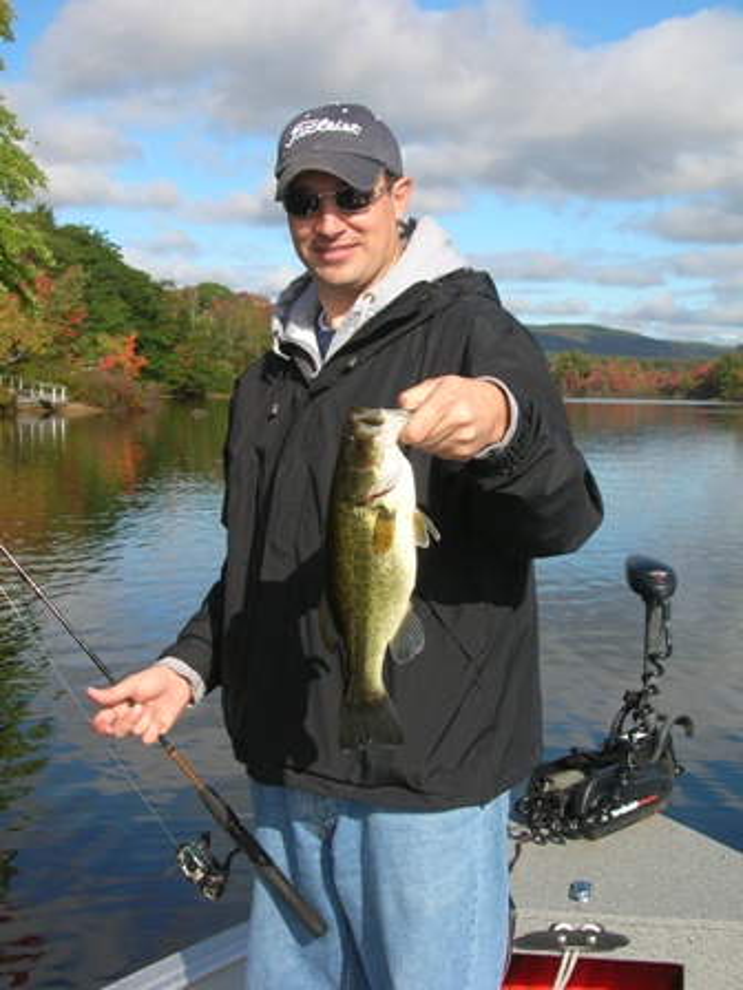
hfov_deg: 30.3
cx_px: 372
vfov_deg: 39.7
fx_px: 1374
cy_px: 495
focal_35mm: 48
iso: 50
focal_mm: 8
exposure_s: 1/816
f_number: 3.2
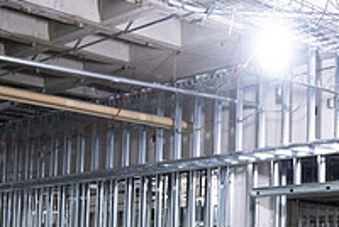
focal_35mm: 70
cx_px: 444
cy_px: 204
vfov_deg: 19.2
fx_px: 660
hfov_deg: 24.9
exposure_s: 1/400
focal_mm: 24
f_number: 4
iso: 5000
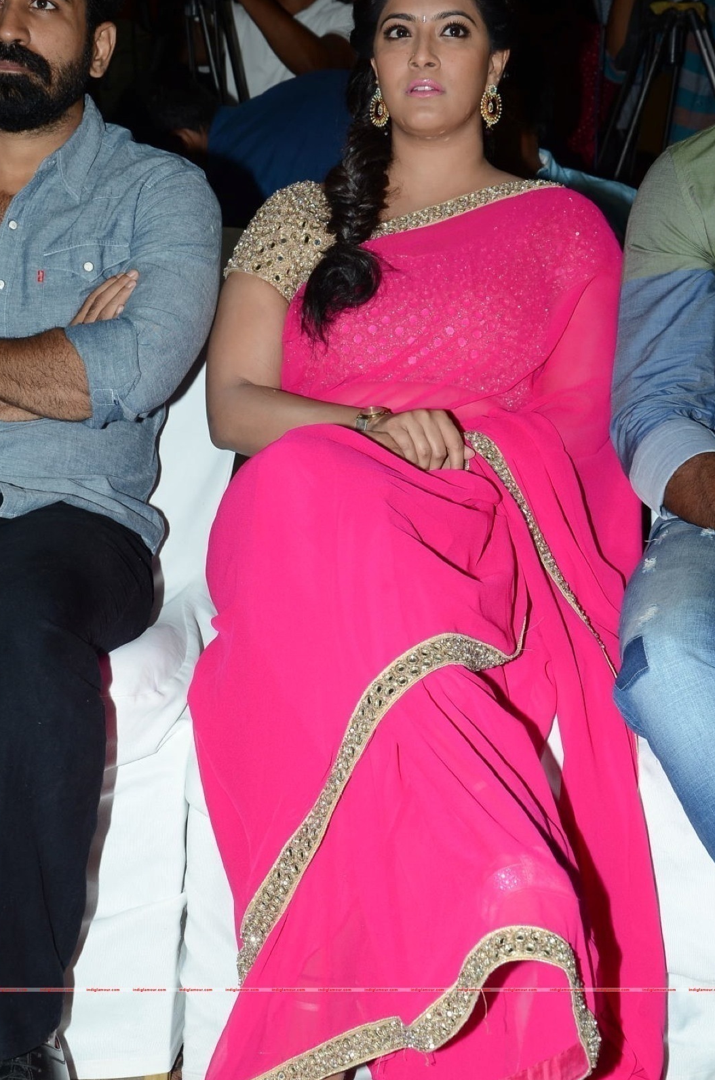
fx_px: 2455
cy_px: 525
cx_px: 334
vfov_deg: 24.8
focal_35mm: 82
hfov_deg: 16.6
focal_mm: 48
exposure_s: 1/125
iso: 400
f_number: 6.3
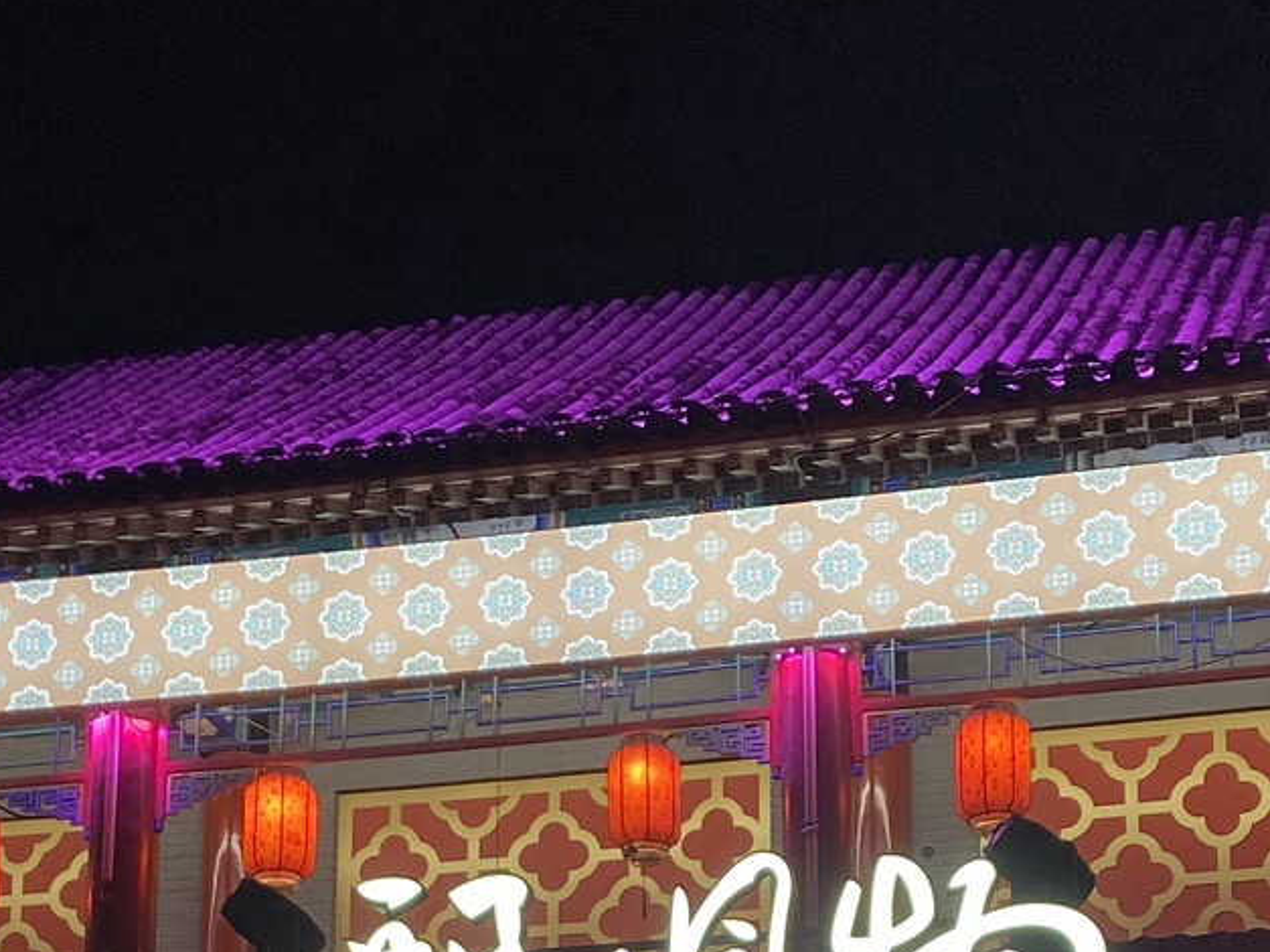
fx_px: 3045
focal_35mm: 83
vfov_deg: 16.9
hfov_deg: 23.6
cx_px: 705
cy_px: 1185
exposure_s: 1/100
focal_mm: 4.25
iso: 64
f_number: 1.8
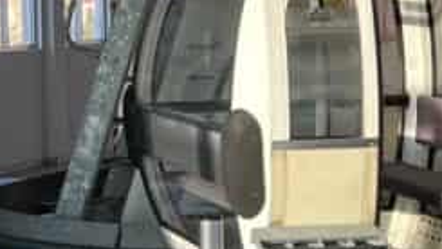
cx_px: 56
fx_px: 1630
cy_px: 132
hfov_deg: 15.3
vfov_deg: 8.7
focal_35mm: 139
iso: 40
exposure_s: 1/121
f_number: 1.5
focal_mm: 5.7
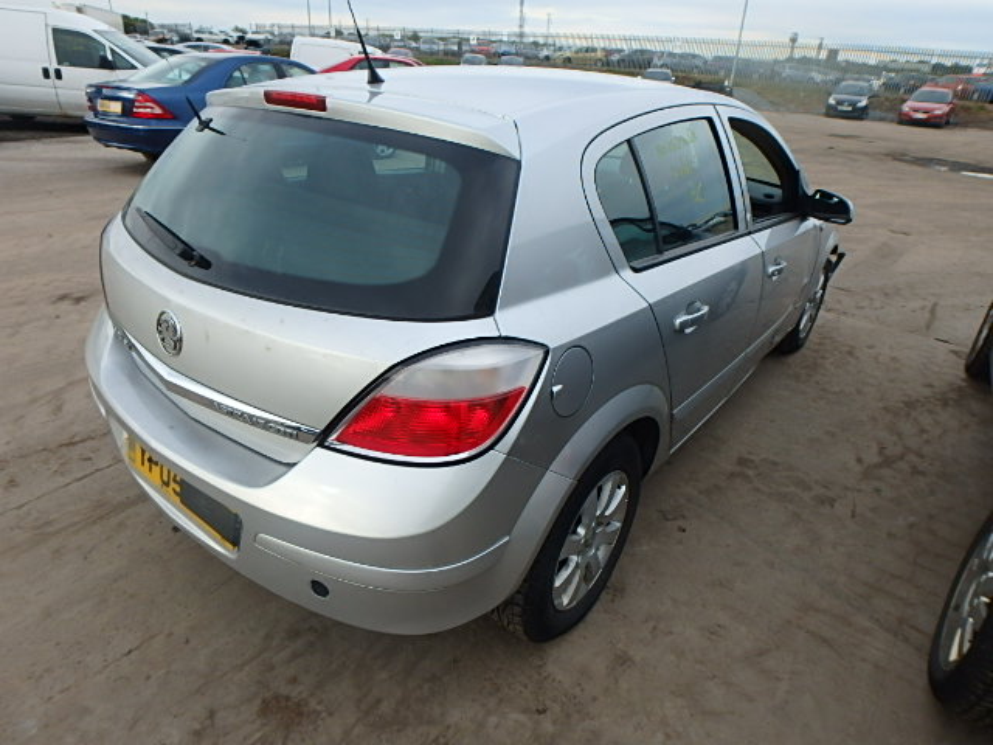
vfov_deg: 63.4
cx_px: 496
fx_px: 602
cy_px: 372
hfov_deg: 79.0
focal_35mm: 21
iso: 125
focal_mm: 3.7
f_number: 3.5
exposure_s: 1/400
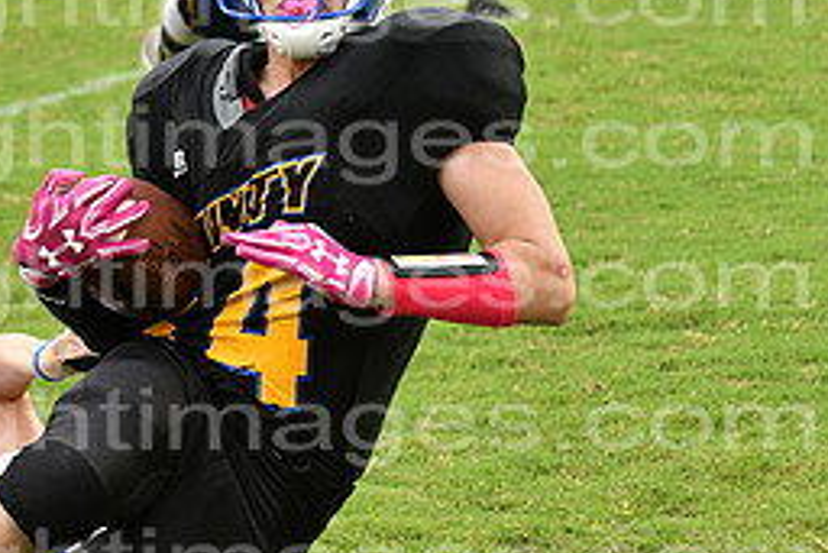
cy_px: 215
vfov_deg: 2.9
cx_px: 84
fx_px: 10931
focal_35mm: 475
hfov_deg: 4.3
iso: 800
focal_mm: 140
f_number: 3.5
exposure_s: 1/2000
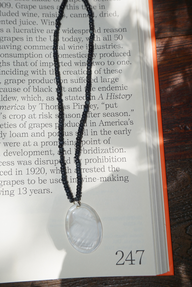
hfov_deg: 36.8
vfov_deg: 52.9
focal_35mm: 36
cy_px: 123
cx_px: 79
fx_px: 288
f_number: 6.3
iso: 100
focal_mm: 20
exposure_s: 1/80
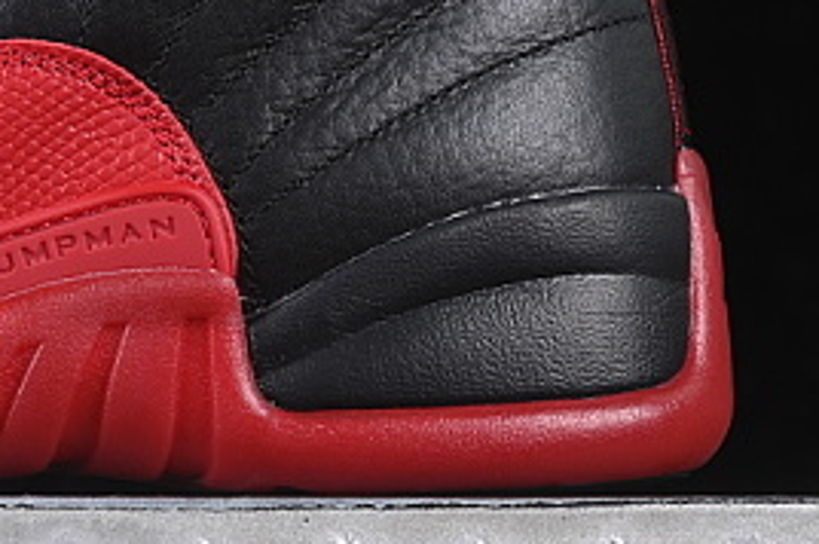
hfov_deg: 9.1
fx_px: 5090
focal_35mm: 224
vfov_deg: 6.1
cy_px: -14
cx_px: -101
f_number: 6.3
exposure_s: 1/60
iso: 160
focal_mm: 50
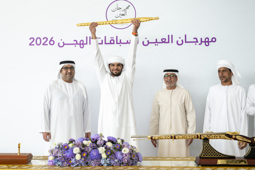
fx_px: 335
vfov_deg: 28.4
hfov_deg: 41.5
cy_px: 82
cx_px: 105
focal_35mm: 47
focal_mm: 37
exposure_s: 1/400
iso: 320
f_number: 3.5
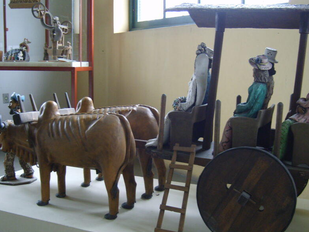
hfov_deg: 41.2
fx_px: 411
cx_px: 145
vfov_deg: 31.5
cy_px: 128
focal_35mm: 46
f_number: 2.8
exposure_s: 1/30
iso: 104
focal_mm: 5.8
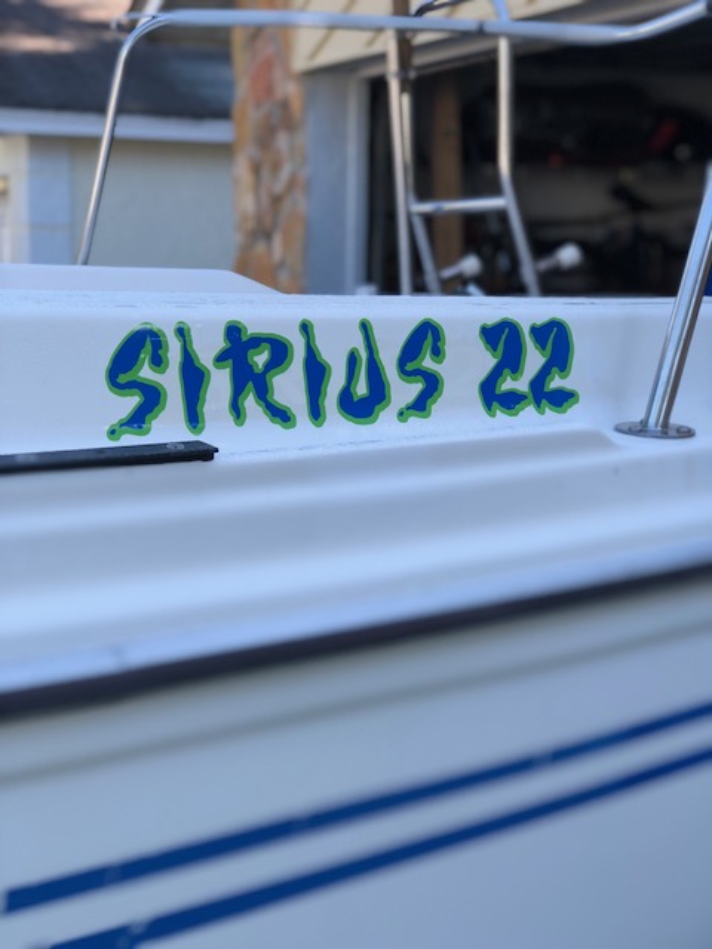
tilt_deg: -8.6
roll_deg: -0.9
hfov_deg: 25.7
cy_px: 474
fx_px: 1563
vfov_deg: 33.8
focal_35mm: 57
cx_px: 356
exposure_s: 1/120
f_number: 2.8
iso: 32
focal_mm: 6.6
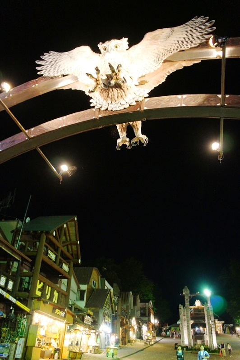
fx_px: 270
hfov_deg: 47.9
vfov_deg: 67.4
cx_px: 120
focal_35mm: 27
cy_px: 180
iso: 1600
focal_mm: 18
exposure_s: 1/10
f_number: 3.5
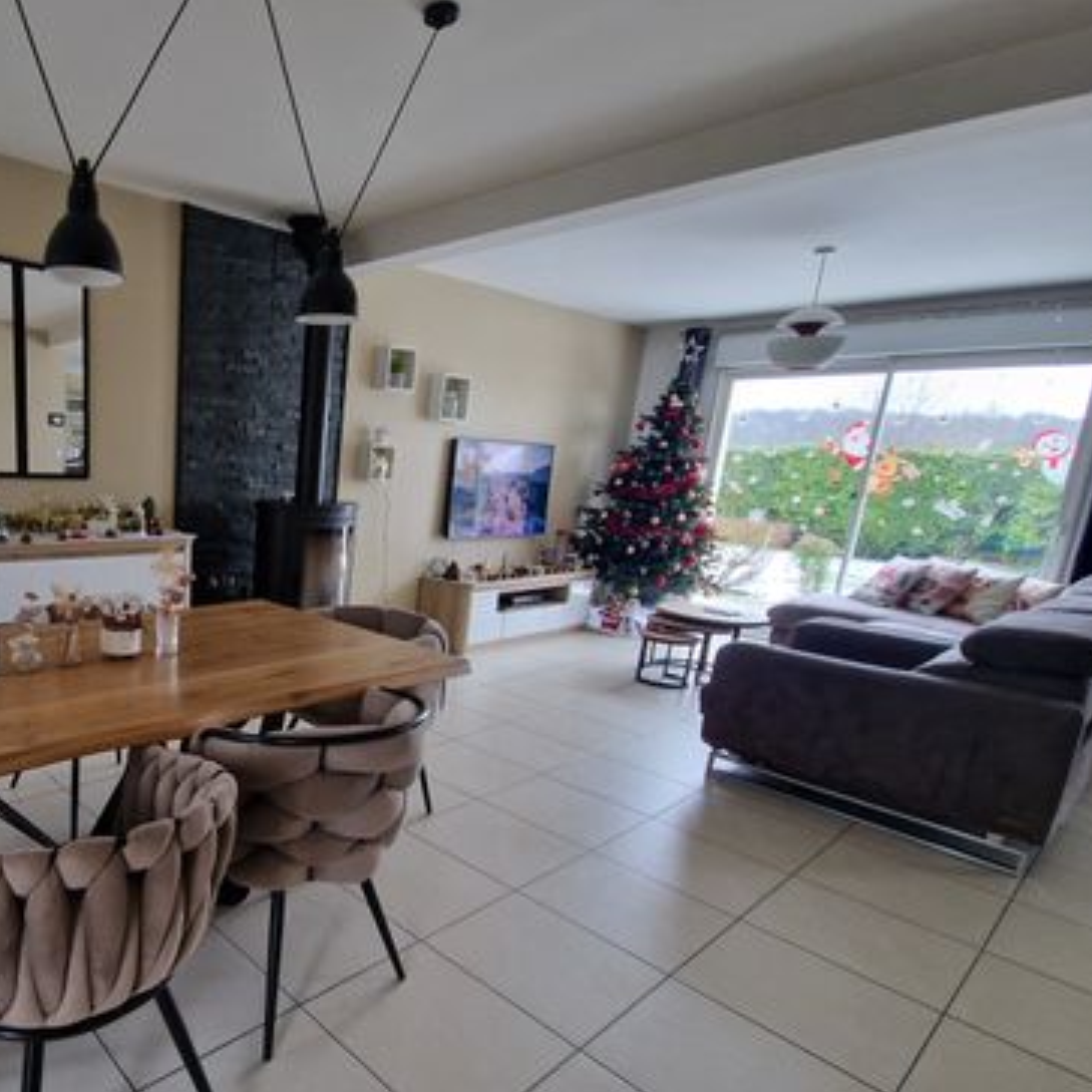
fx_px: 678
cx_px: 211
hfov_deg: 69.7
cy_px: 617
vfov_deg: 77.3
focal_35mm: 19
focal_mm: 2.2
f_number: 2.2
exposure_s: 1/50
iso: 400
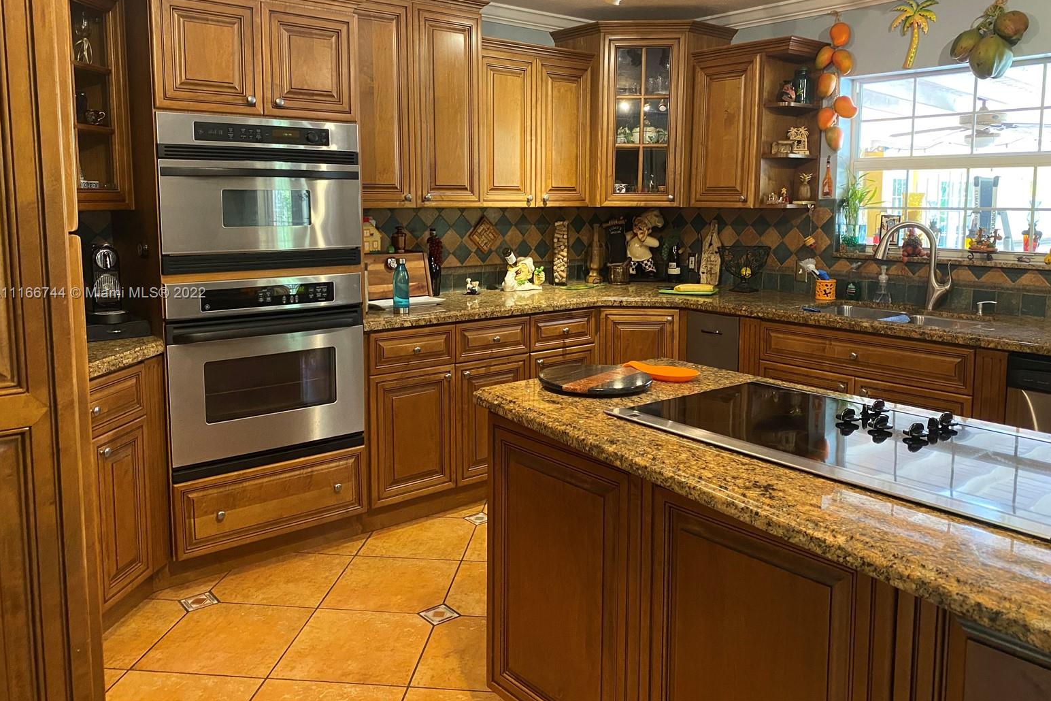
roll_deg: +0.3
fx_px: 817
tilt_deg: -6.5
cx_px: 533
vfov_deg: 46.2
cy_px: 294
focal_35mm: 28
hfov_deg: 65.5
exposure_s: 1/40
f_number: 1.8
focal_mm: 4.25
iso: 400
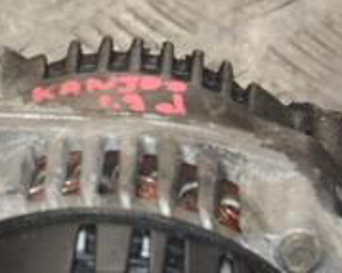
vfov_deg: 4.7
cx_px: 57
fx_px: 3338
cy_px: 349
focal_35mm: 330
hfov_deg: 5.9
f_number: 7.1
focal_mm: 70
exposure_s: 1/200
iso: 800
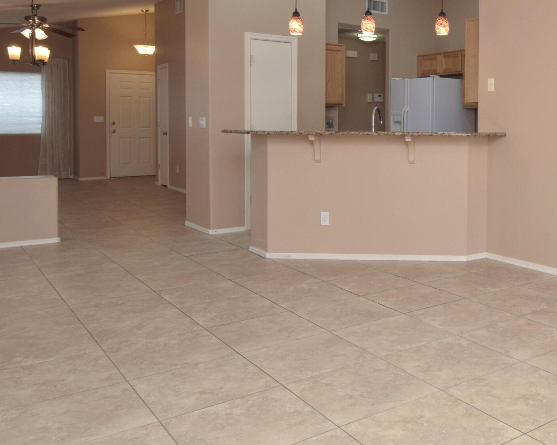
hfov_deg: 46.0
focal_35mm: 37
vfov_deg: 39.7
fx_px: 610
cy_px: 148
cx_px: 463
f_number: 9
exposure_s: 1/50
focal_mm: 12
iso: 400
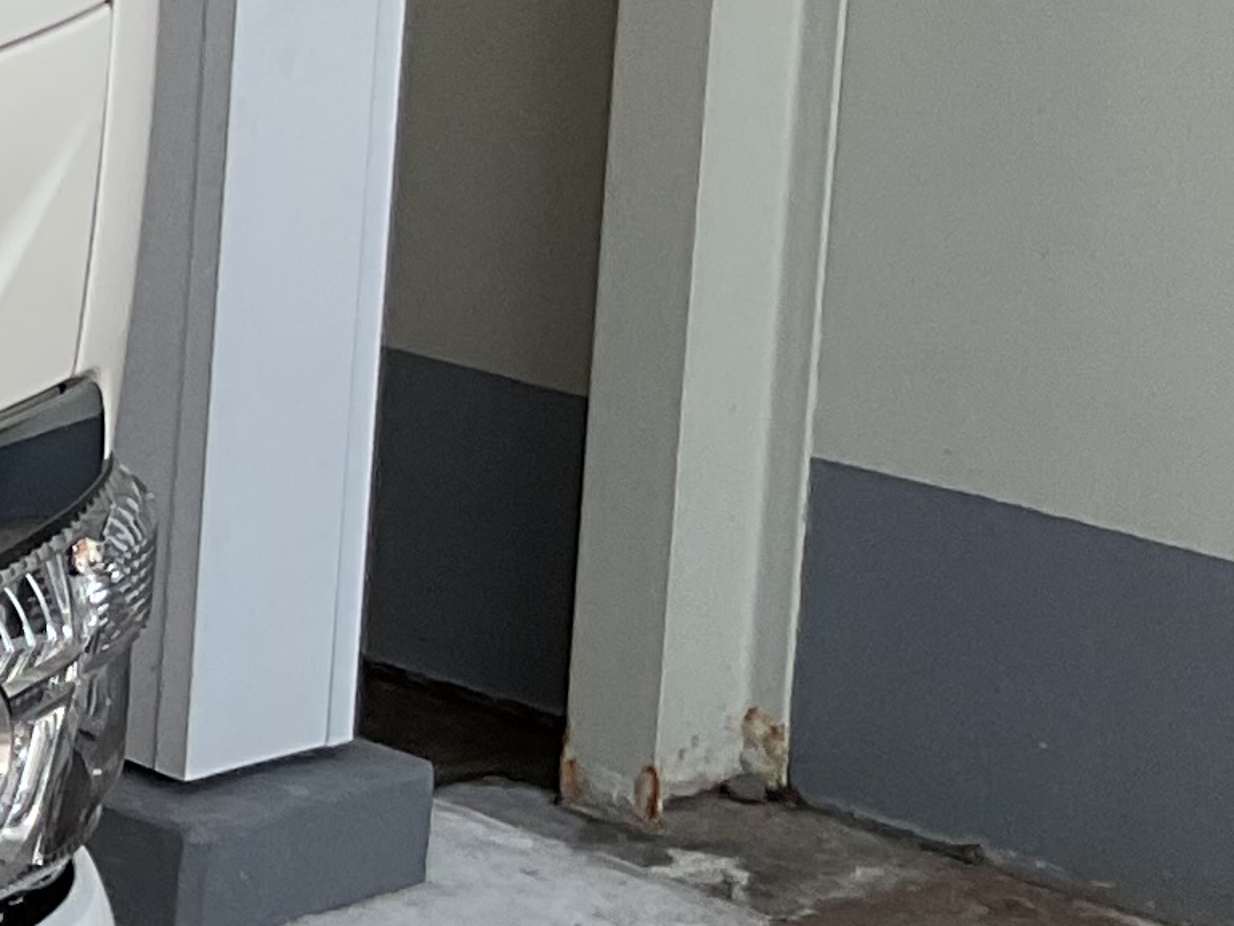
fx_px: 5419
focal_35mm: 152
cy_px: -3
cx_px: -1385
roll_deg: -0.4
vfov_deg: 9.7
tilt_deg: -11.6
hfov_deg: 11.5
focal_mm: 3
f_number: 1.8
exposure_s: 1/635
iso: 16
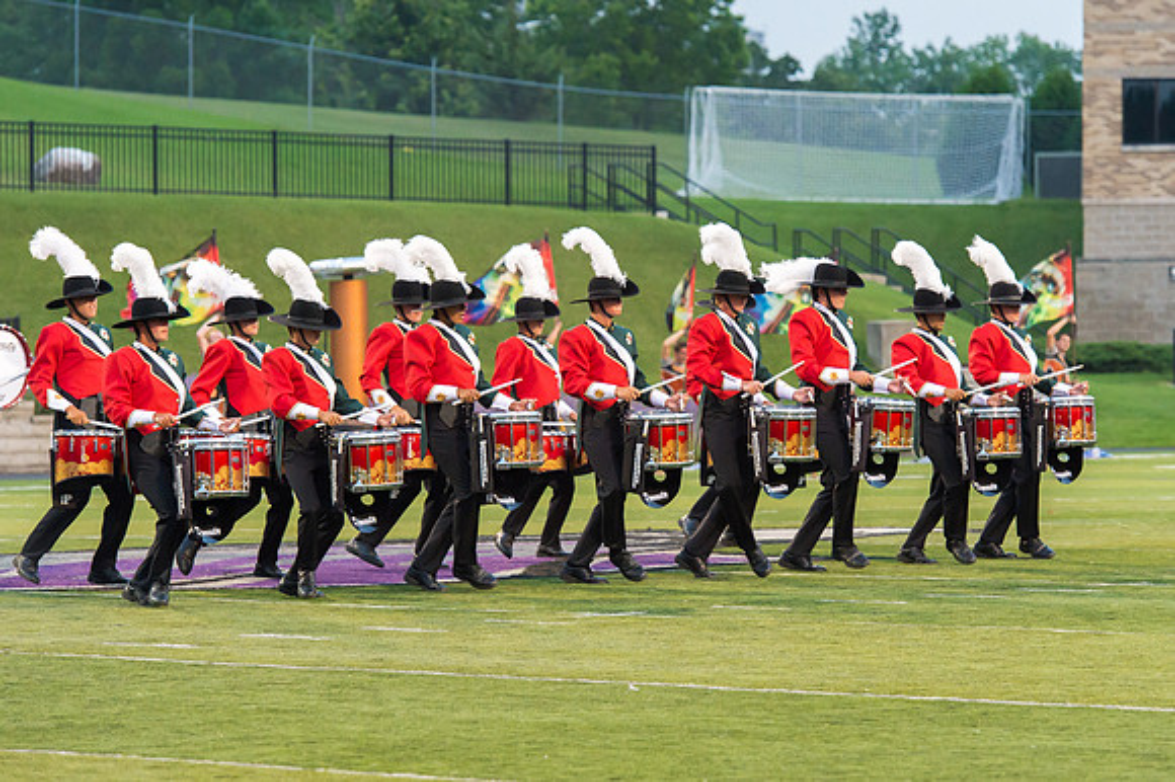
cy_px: 378
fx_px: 6211
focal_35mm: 190
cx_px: 677
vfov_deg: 7.2
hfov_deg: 10.8
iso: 3200
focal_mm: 160
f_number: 5
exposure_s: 1/640
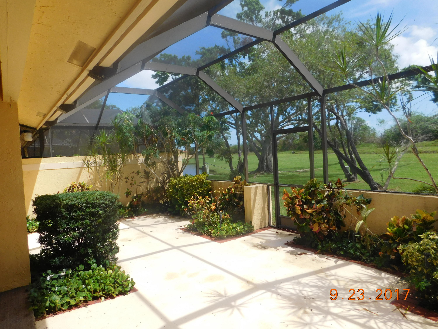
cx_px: 219
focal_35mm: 23
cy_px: 164
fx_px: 291
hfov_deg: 73.9
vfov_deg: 58.9
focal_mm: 4
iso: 125
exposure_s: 1/1000
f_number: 3
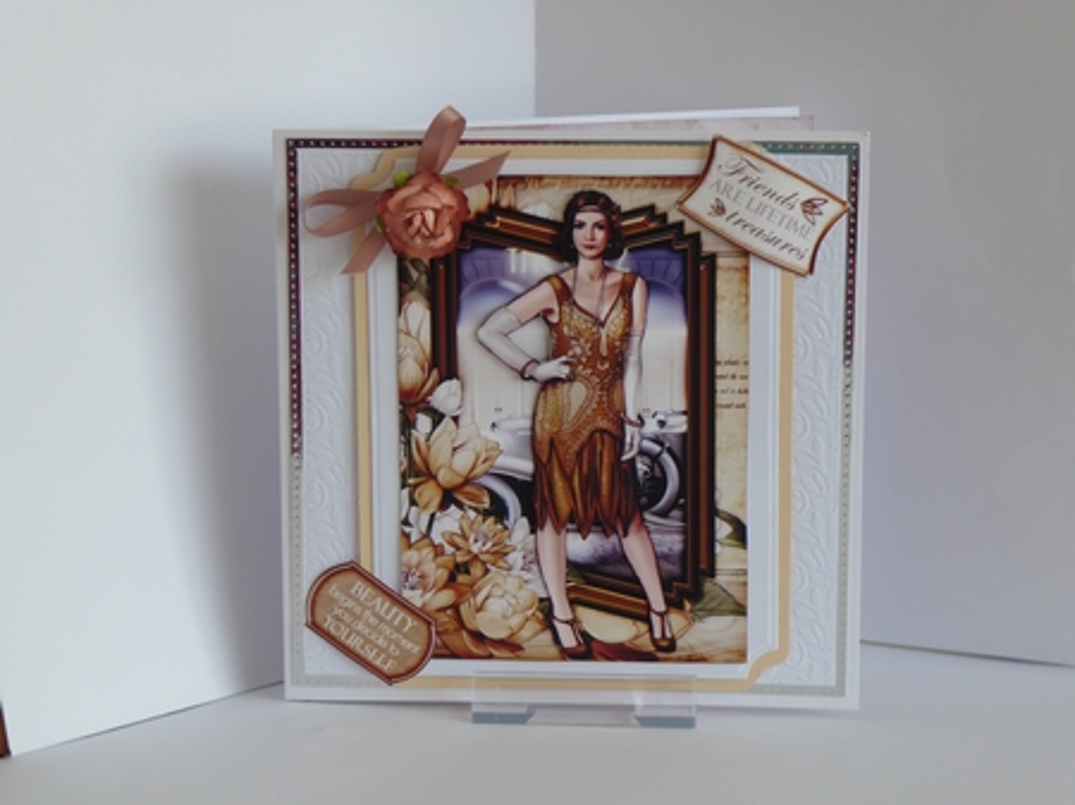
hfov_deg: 21.5
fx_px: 2824
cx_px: 538
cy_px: 402
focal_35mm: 91
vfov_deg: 16.2
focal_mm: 15
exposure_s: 1/60
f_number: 4.8
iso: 125
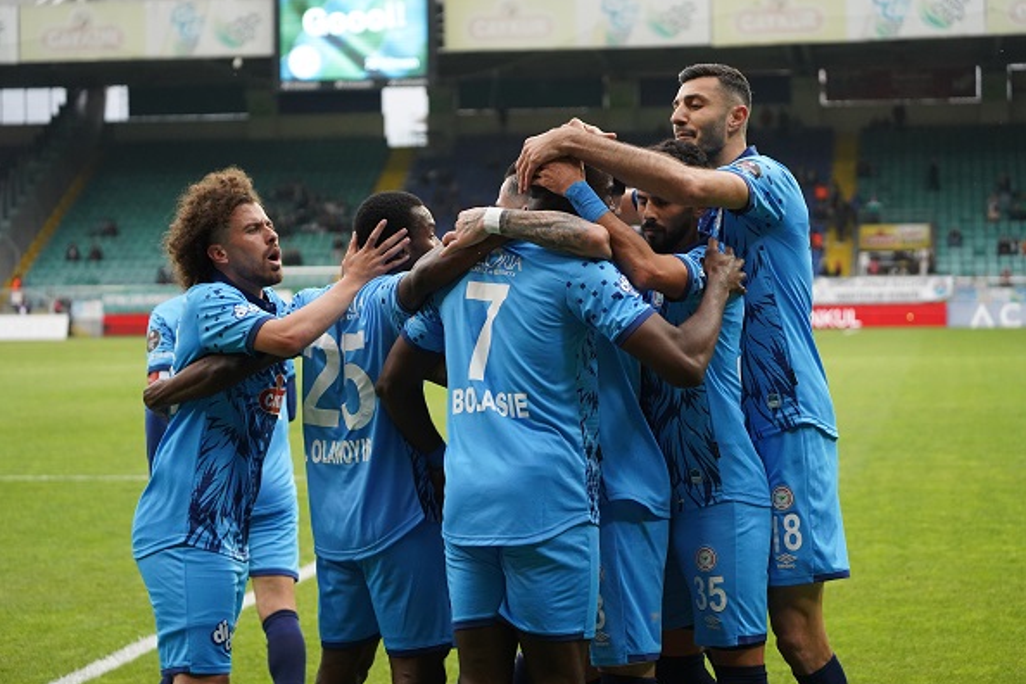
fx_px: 2878
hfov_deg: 20.2
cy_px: 340
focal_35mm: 101
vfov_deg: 13.6
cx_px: 511
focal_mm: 100
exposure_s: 1/2000
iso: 4000
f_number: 4.5
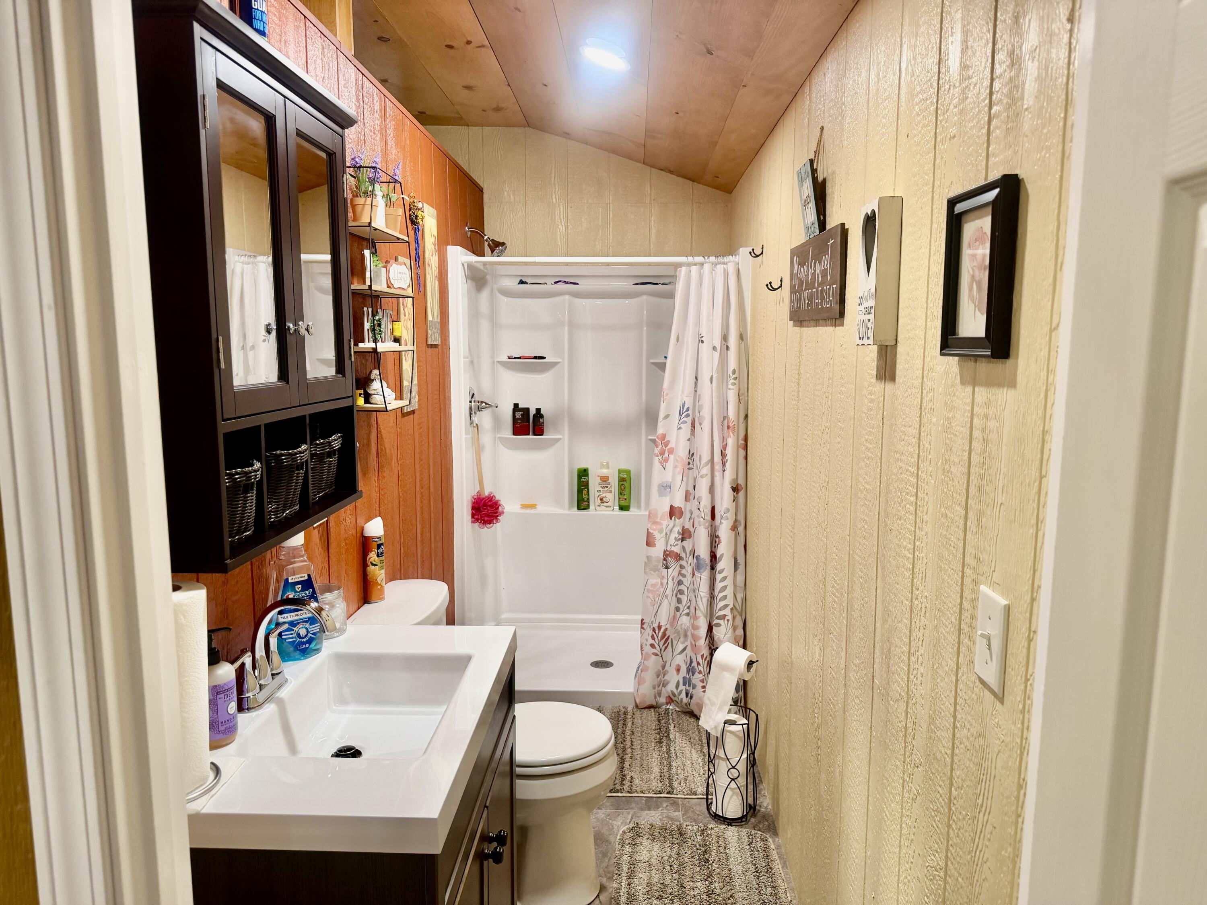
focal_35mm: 24
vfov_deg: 56.8
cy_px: 452
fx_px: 837
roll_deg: +0.7
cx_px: 604
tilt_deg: -7.7
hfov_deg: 71.6
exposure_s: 1/60
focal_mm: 6.76
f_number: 1.78
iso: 160
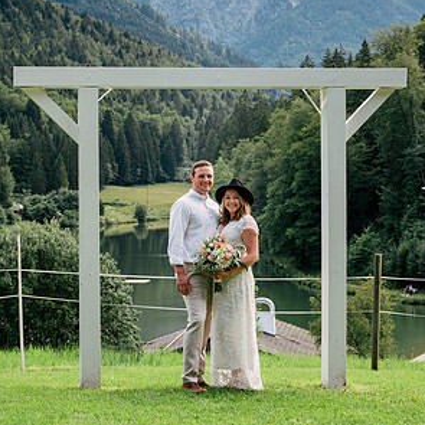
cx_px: 214
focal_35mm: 101
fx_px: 1403
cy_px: 125
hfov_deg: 17.2
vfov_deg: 17.2
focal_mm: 78
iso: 500
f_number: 11
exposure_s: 1/250
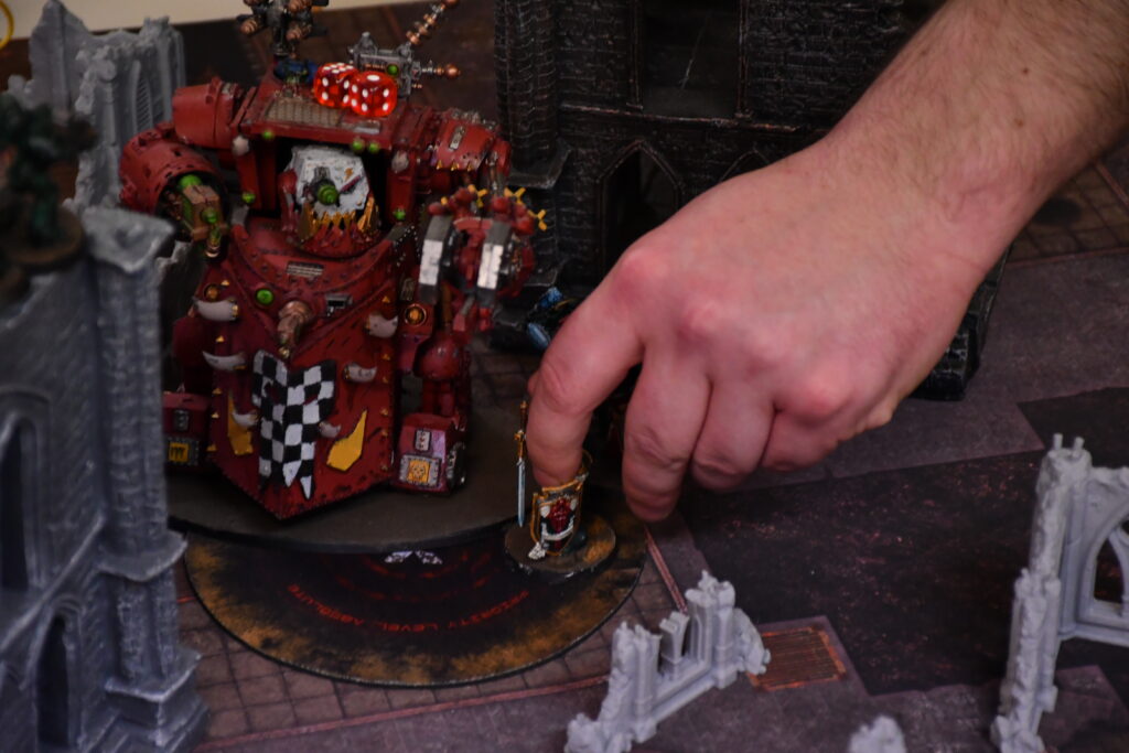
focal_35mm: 127
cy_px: 376
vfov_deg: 10.8
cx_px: 564
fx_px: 3983
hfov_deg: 16.1
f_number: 5.3
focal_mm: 85
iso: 2000
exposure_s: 1/200
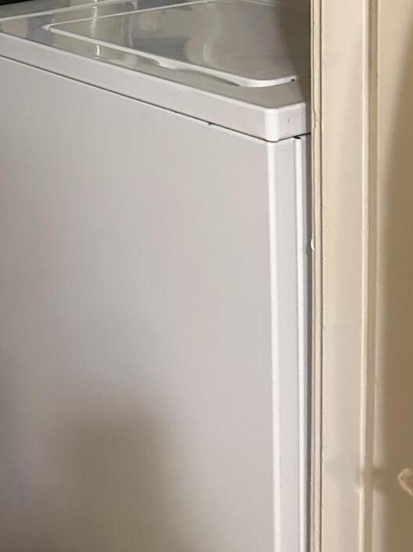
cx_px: 30
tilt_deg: -10.3
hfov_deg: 21.1
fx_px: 1082
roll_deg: +1.2
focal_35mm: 68
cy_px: -70
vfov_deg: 26.2
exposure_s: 1/60
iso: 800
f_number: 1.78
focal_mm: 6.86
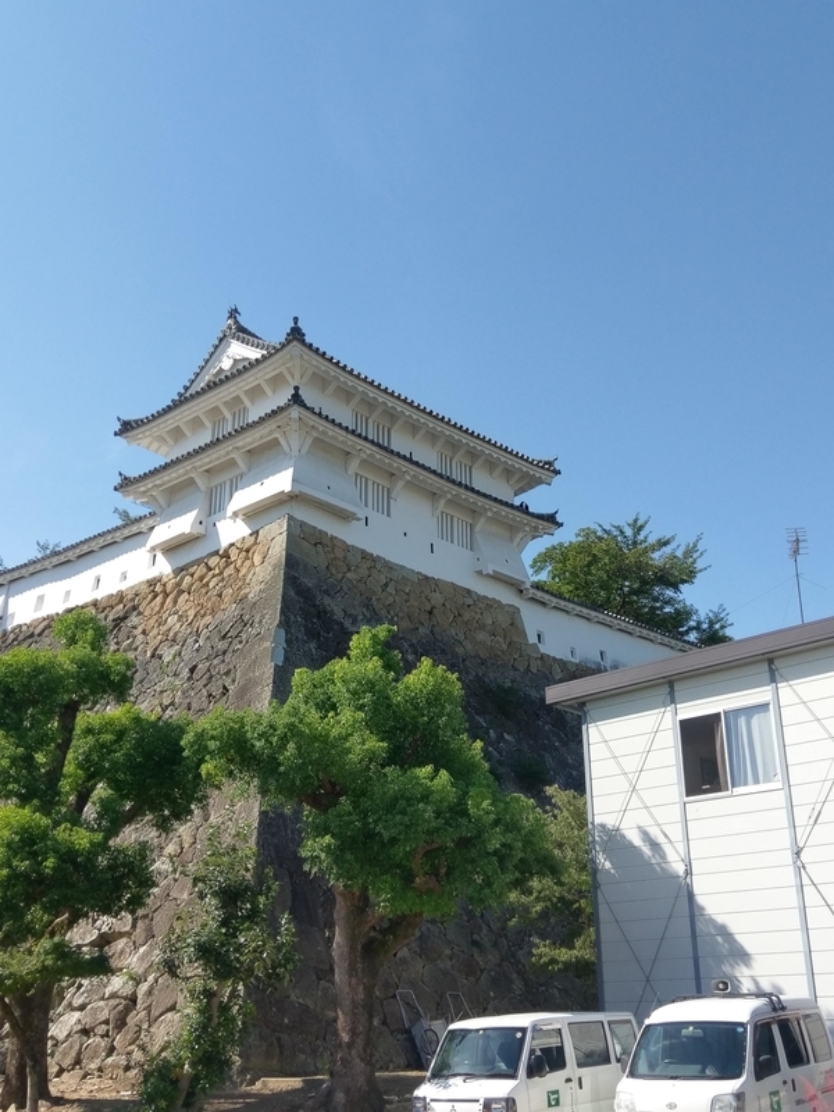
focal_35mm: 26
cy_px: 556
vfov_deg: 67.3
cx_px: 417
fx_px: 835
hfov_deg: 53.1
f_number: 1.8
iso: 100
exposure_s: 1/2182
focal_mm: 4.58
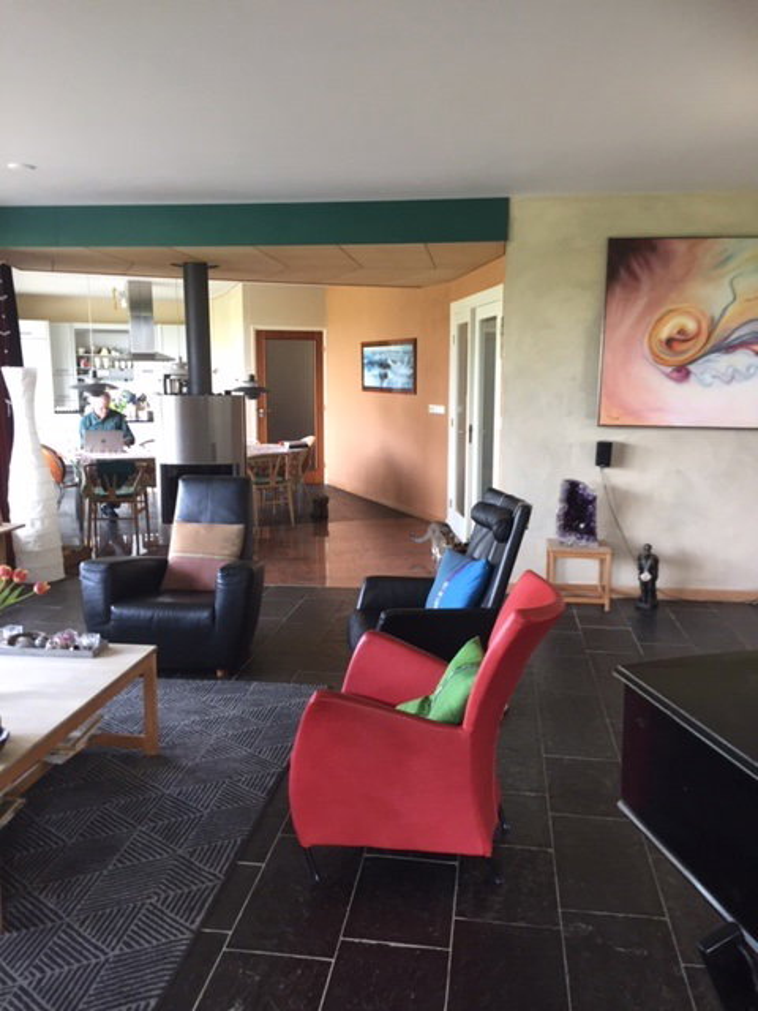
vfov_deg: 61.7
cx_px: 379
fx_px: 847
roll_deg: -0.9
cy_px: 506
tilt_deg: -8.2
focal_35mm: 29
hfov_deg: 48.2
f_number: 2.2
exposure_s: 1/33
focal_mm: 4.15
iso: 125
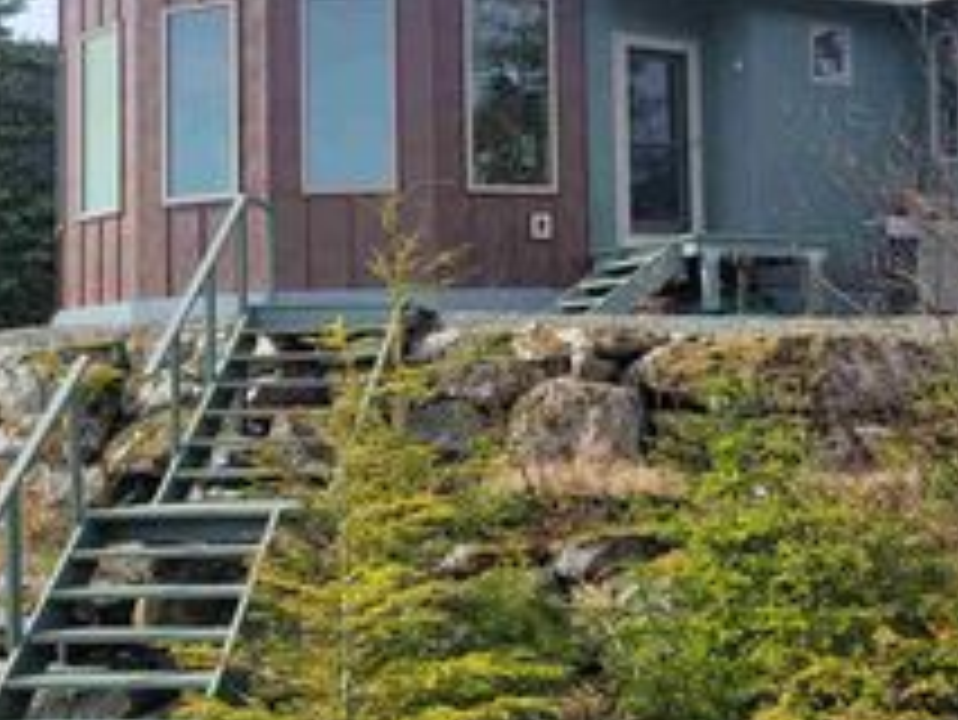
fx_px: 1689
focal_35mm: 61
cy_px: 259
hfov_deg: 31.7
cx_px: 463
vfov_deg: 24.0
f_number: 1.8
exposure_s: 1/2905
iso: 40
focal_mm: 5.4
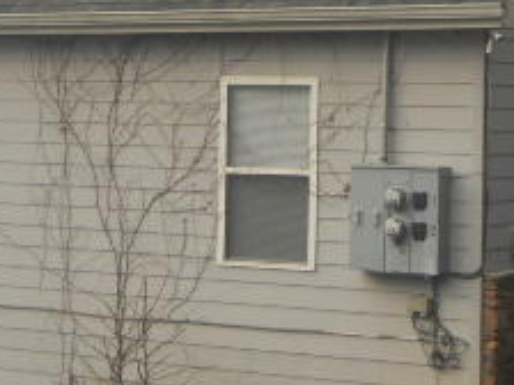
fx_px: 1737
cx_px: 278
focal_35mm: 117
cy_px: -2
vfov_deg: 12.5
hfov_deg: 16.8
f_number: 3.2
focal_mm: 7.3
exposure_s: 1/250
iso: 100
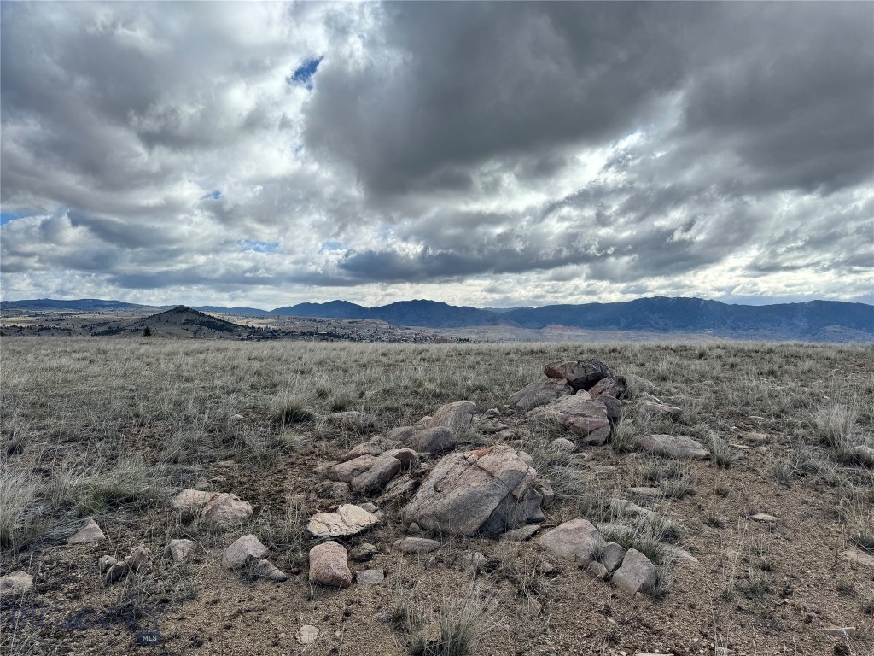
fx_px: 606
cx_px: 437
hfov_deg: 71.6
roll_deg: -1.3
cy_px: 328
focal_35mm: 24
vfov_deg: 56.8
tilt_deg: -0.4
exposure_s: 1/6410
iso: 80
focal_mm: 6.76
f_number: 1.78
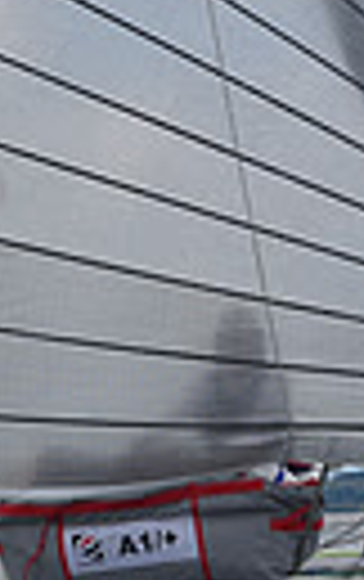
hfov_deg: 4.0
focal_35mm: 320
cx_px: -854
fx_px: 5062
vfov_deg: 6.5
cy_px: 551
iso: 250
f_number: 8
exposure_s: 1/800
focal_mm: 70
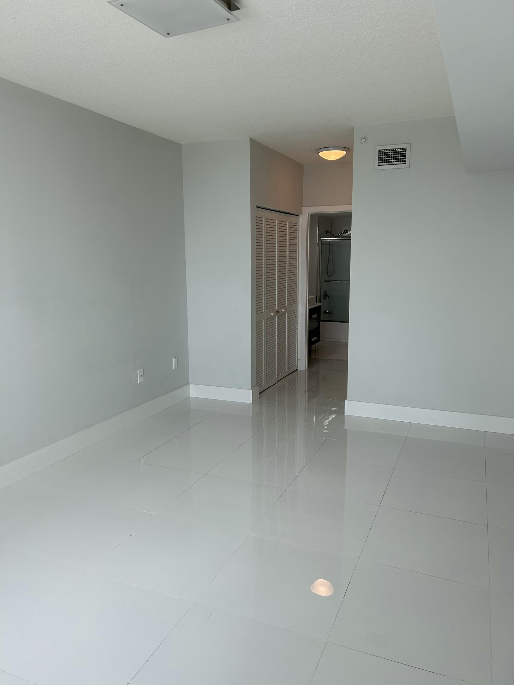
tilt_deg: -9.3
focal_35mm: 26
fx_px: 515
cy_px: 342
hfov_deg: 53.1
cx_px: 257
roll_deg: -0.2
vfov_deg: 67.3
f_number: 1.5
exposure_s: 1/303
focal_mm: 5.7
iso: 50
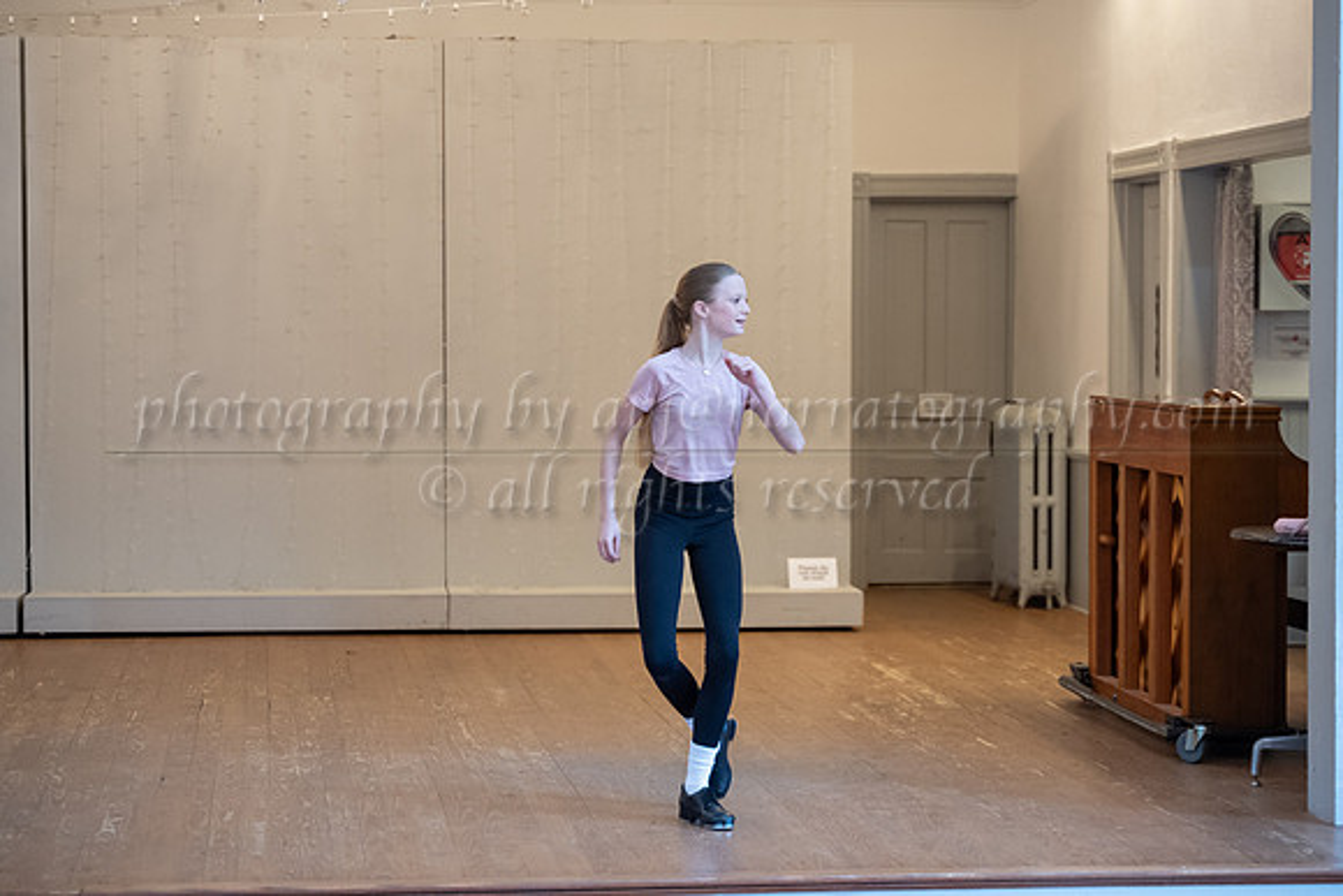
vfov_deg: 15.5
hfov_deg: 23.0
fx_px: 3300
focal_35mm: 88
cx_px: 661
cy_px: 493
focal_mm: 75
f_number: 2.8
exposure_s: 1/200
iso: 1600
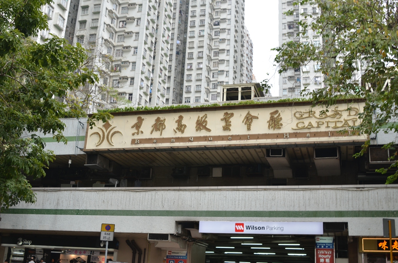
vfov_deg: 31.7
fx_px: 463
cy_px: 132
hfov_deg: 46.5
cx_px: 199
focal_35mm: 42
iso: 200
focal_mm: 28
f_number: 6.3
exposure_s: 1/160
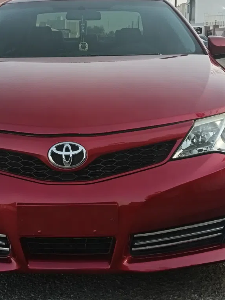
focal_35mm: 61
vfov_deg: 31.7
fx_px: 529
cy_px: 140
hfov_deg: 23.9
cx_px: 72
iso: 100
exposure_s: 1/129
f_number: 1.75
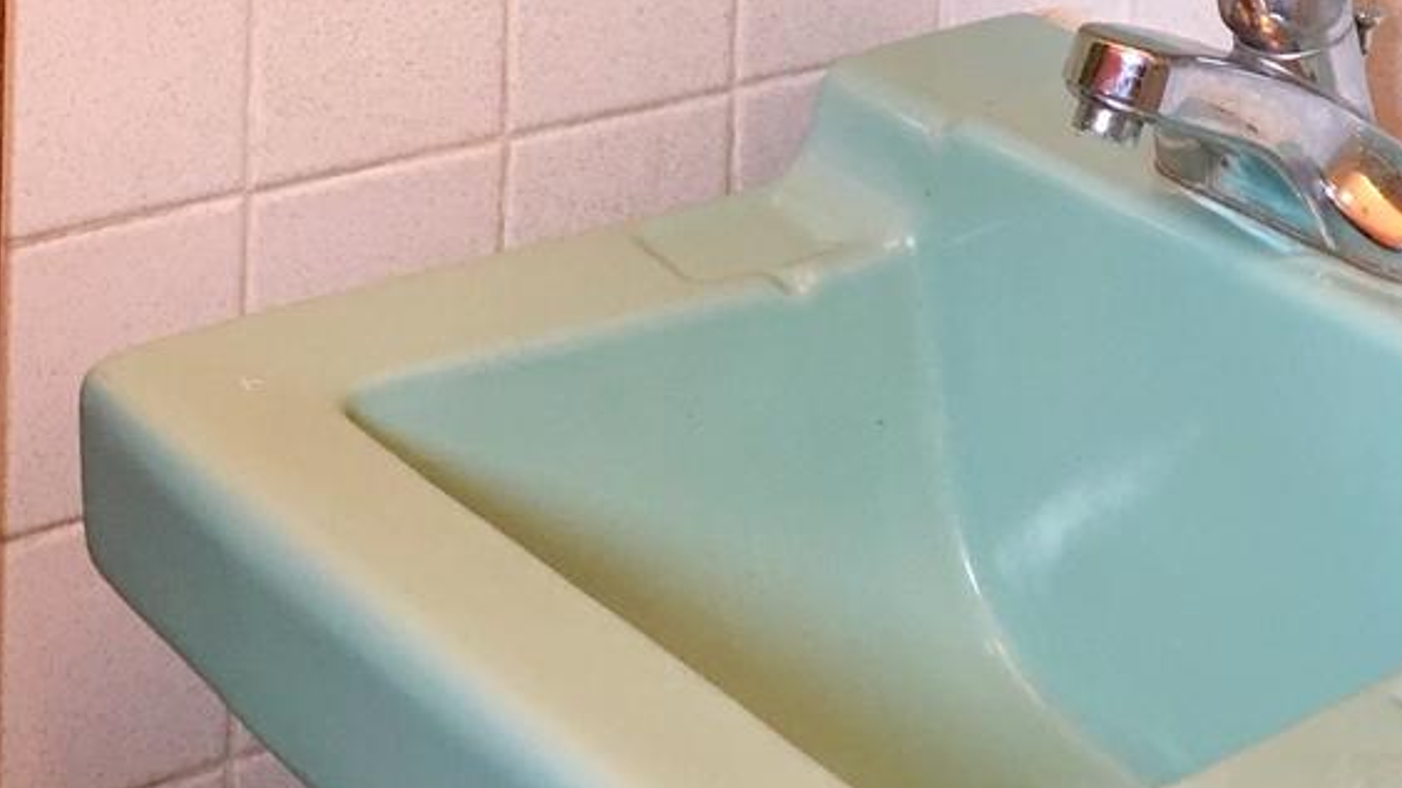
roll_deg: -3.7
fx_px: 3196
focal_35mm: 86
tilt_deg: -5.5
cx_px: 1061
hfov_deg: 24.5
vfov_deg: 13.0
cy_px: -539
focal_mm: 4.15
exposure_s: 1/15
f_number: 2.2
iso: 40
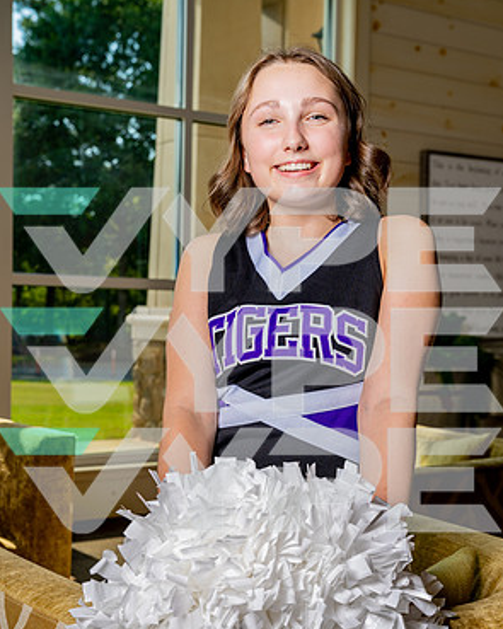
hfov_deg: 27.6
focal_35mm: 55
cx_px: 252
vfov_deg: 34.1
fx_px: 1024
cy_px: 361
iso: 200
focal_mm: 48
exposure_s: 1/250
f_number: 5.6
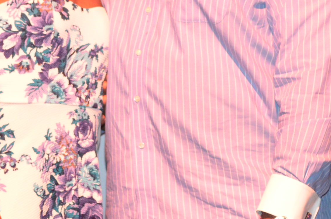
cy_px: -5
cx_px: 119
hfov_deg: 12.0
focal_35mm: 172
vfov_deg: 7.9
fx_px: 1575
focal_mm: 35
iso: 2000
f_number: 2.8
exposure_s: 1/60
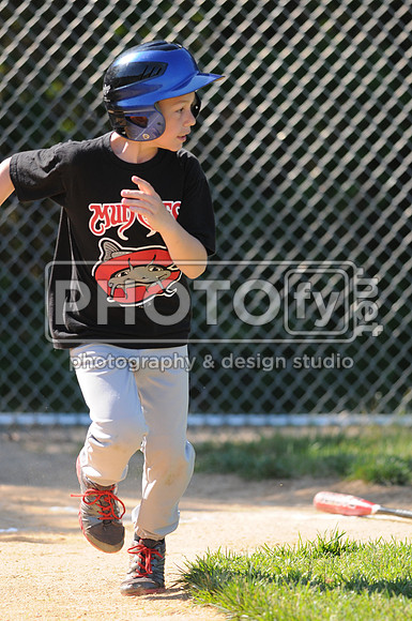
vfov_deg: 4.6
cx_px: 206
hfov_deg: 3.0
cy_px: 310
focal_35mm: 450
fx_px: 7748
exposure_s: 1/1000
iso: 400
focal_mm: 300
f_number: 4
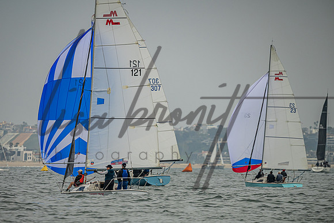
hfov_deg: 5.4
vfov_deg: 3.6
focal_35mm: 383
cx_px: 145
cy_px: 143
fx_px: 3550
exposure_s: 1/4000
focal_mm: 290
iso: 220
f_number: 5.3
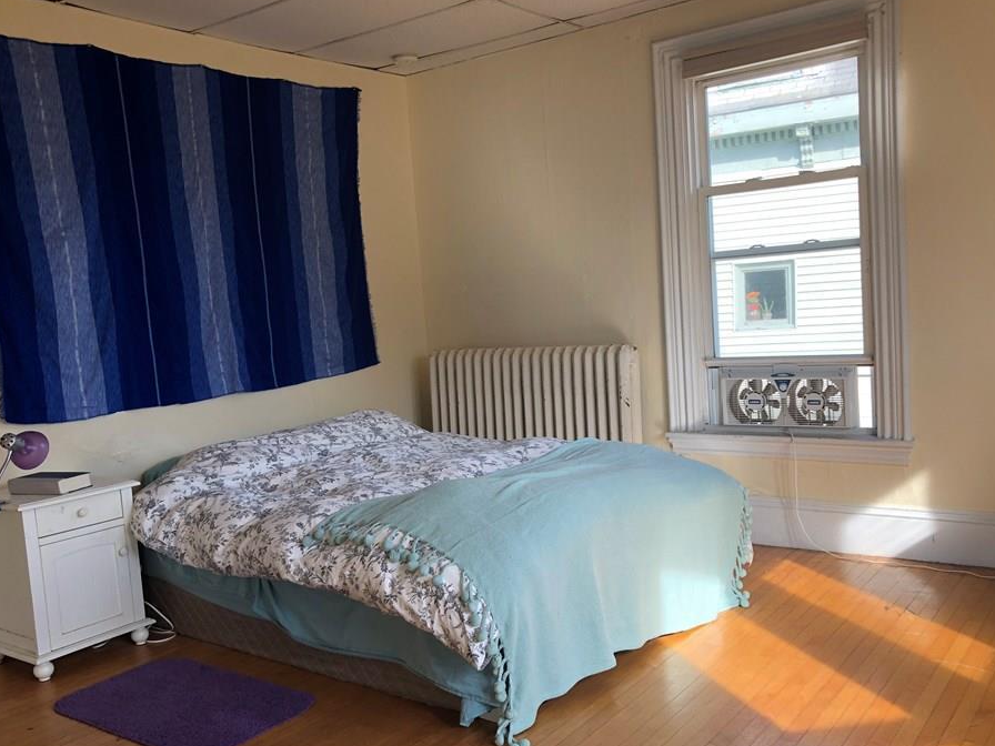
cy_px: 399
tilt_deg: -7.3
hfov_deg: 56.8
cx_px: 486
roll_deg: +4.3
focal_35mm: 32
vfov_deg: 44.1
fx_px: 920
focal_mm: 4
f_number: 1.8
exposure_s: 1/120
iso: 40
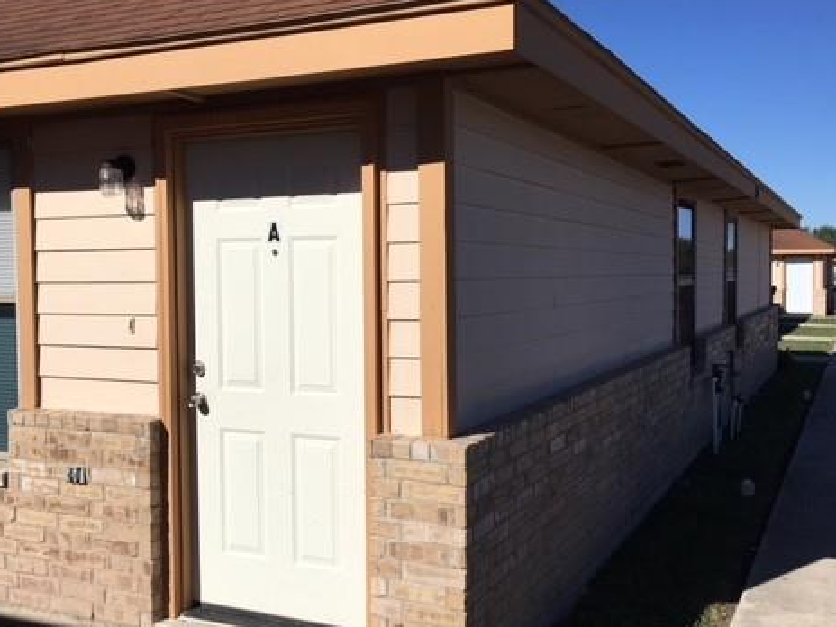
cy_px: 324
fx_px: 966
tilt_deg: -3.5
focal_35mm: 40
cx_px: 351
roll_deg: -0.3
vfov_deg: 36.0
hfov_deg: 46.6
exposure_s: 1/3663
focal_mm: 4.15
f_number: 2.2
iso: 25
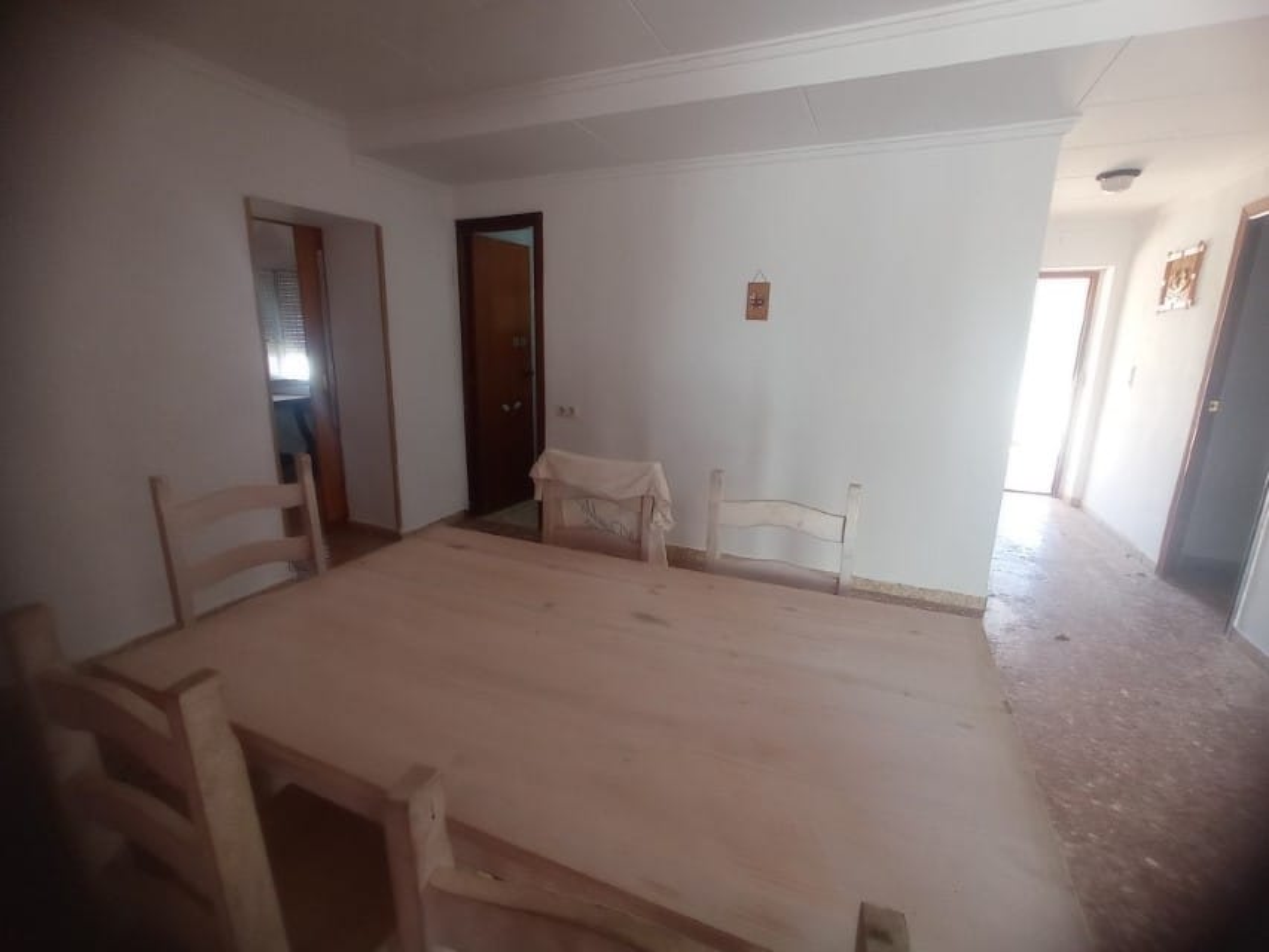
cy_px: 476
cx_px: 634
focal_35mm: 28
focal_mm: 1.65
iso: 251
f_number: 2.2
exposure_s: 1/50
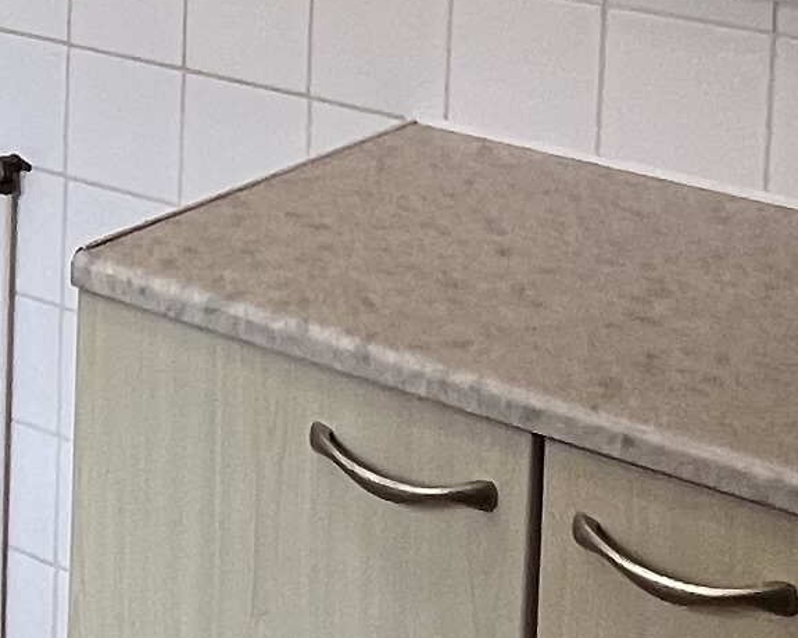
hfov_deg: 19.4
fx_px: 2102
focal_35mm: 89
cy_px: -354
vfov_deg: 15.7
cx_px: -312
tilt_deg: -3.6
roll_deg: -0.4
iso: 200
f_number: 1.8
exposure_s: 1/100
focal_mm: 1.57
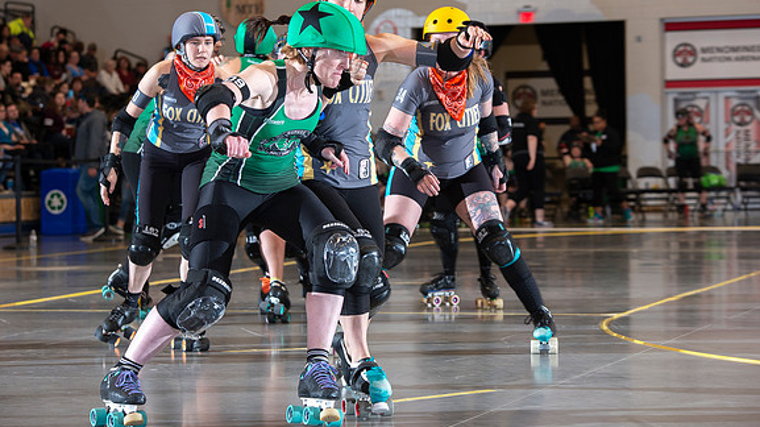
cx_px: 379
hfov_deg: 18.2
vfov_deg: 10.3
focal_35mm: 118
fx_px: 2377
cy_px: 179
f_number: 5.6
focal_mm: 112
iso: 640
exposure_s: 1/160
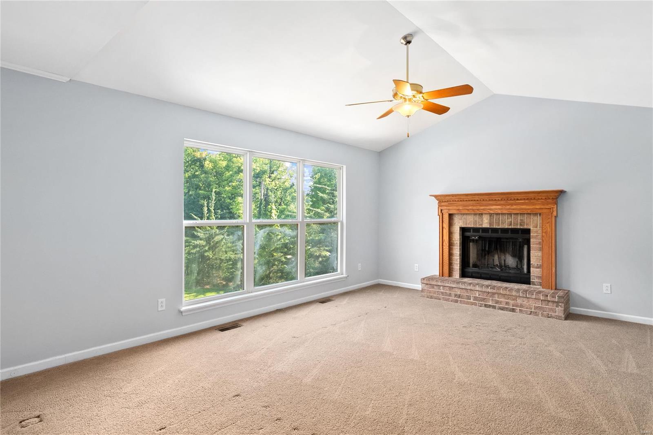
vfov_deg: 67.4
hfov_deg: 90.0
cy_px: 218
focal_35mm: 18
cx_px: 326
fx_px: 326
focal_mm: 9
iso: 640
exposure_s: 1/6
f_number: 9
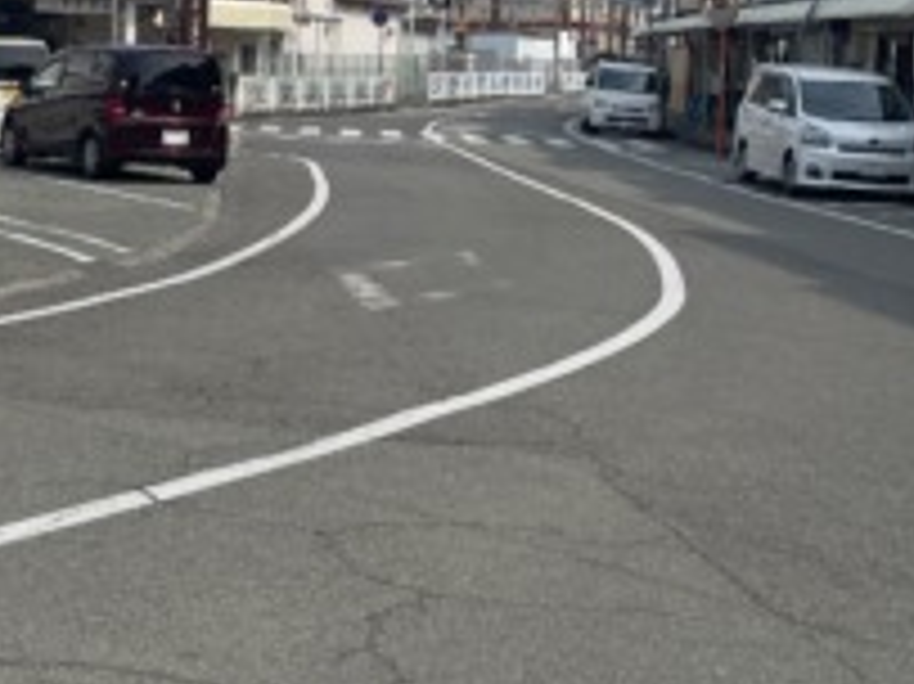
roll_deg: -2.0
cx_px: -140
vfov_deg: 19.0
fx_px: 2032
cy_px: 171
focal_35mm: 77
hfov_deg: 23.5
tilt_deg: -2.7
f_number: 1.6
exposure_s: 1/5814
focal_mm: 4.2
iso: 50
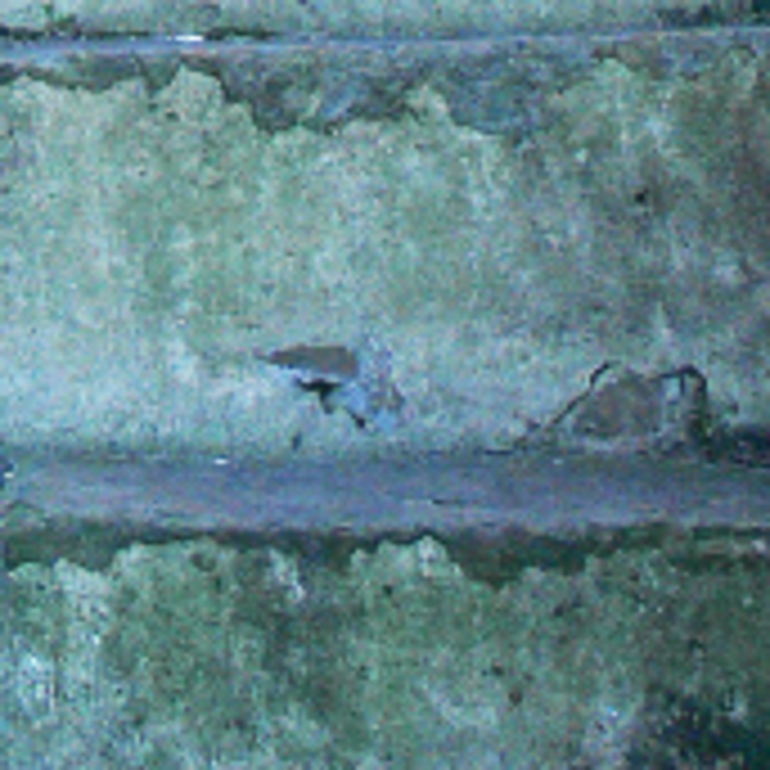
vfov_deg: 8.8
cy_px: -1058
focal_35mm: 181
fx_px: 4555
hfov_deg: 9.2
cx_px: -608
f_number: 2.8
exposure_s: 1/30
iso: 200
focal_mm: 7.4
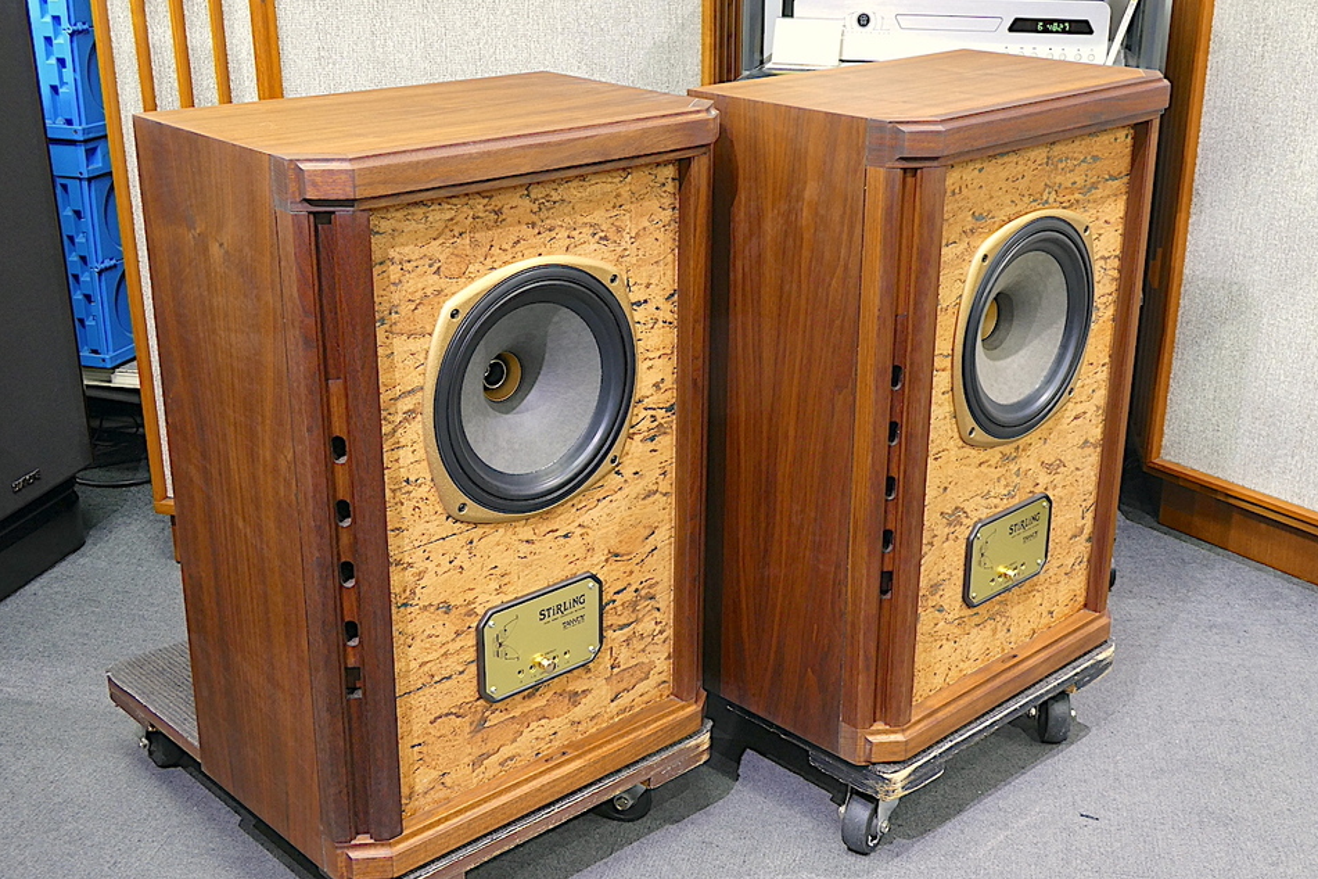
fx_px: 1538
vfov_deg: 31.9
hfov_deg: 46.4
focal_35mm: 42
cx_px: 662
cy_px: 466
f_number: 5.6
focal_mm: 7.2
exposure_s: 1.6
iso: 100
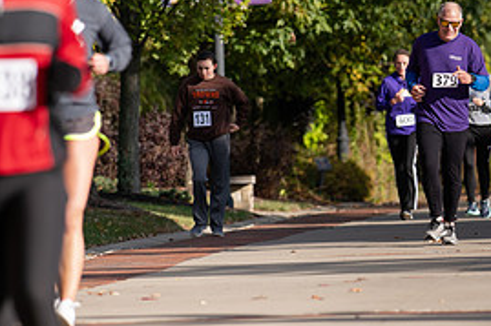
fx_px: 8832
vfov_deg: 2.1
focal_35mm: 648
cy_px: 167
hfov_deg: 3.2
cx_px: 442
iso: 200
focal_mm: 300
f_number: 5.6
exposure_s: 1/640
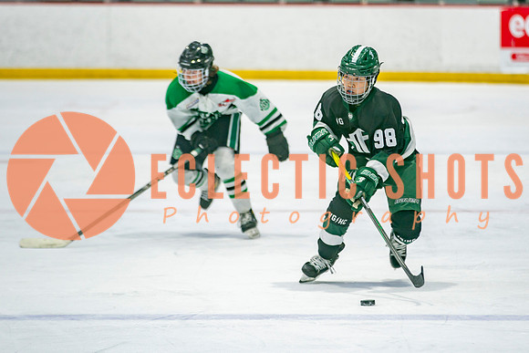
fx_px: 4158
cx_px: 332
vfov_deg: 4.9
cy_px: 164
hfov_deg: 7.3
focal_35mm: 283
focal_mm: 182
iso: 400
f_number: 3.2
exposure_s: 1/640
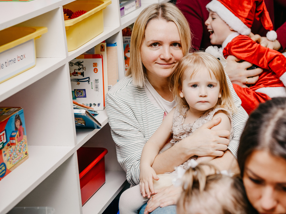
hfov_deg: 21.0
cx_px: 190
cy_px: 83
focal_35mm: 93
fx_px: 768
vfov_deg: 15.9
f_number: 4
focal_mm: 70
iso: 250
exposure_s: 1/160
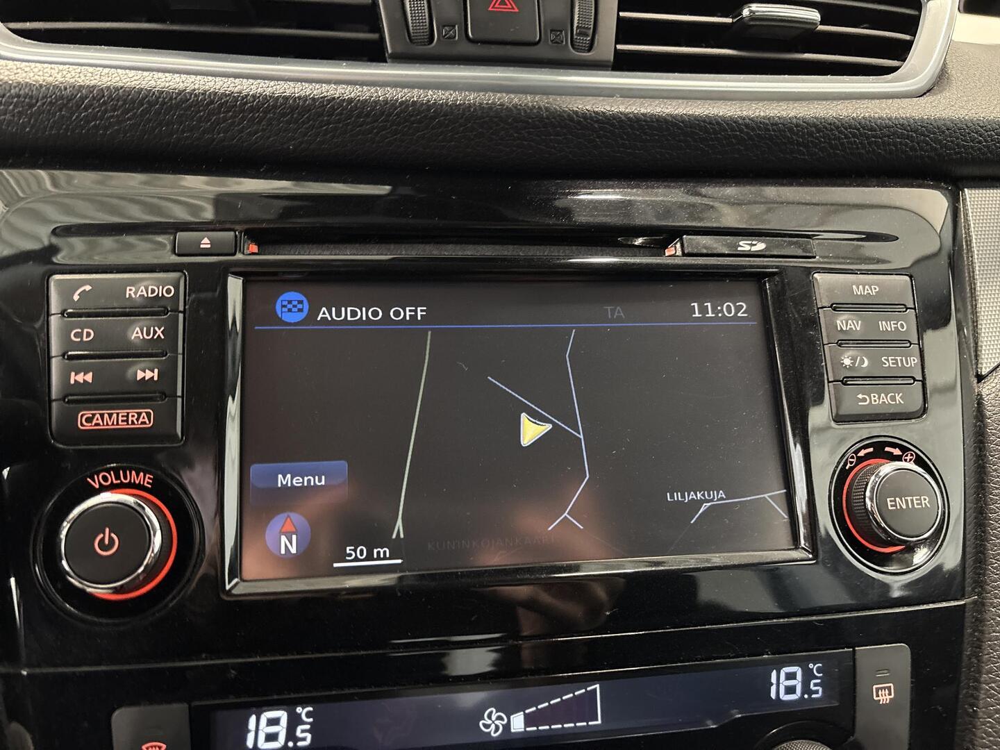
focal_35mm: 26
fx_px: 751
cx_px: 500
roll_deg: -2.1
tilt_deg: -17.6
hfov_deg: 67.3
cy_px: 375
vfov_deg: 53.1
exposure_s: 1/28
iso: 640
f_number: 1.6
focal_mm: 5.96
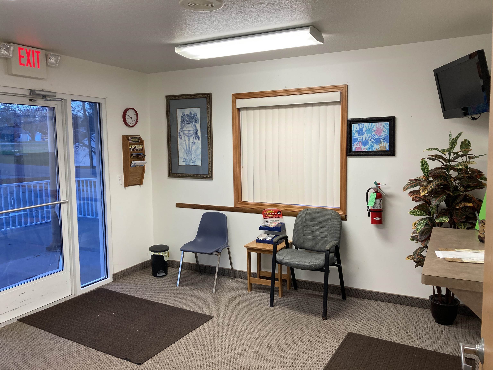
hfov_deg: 63.4
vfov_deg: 49.7
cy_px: 185
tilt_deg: -4.1
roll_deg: +0.8
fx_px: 399
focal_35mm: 28
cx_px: 246
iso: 50
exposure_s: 1/60
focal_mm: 3.99
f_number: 1.8
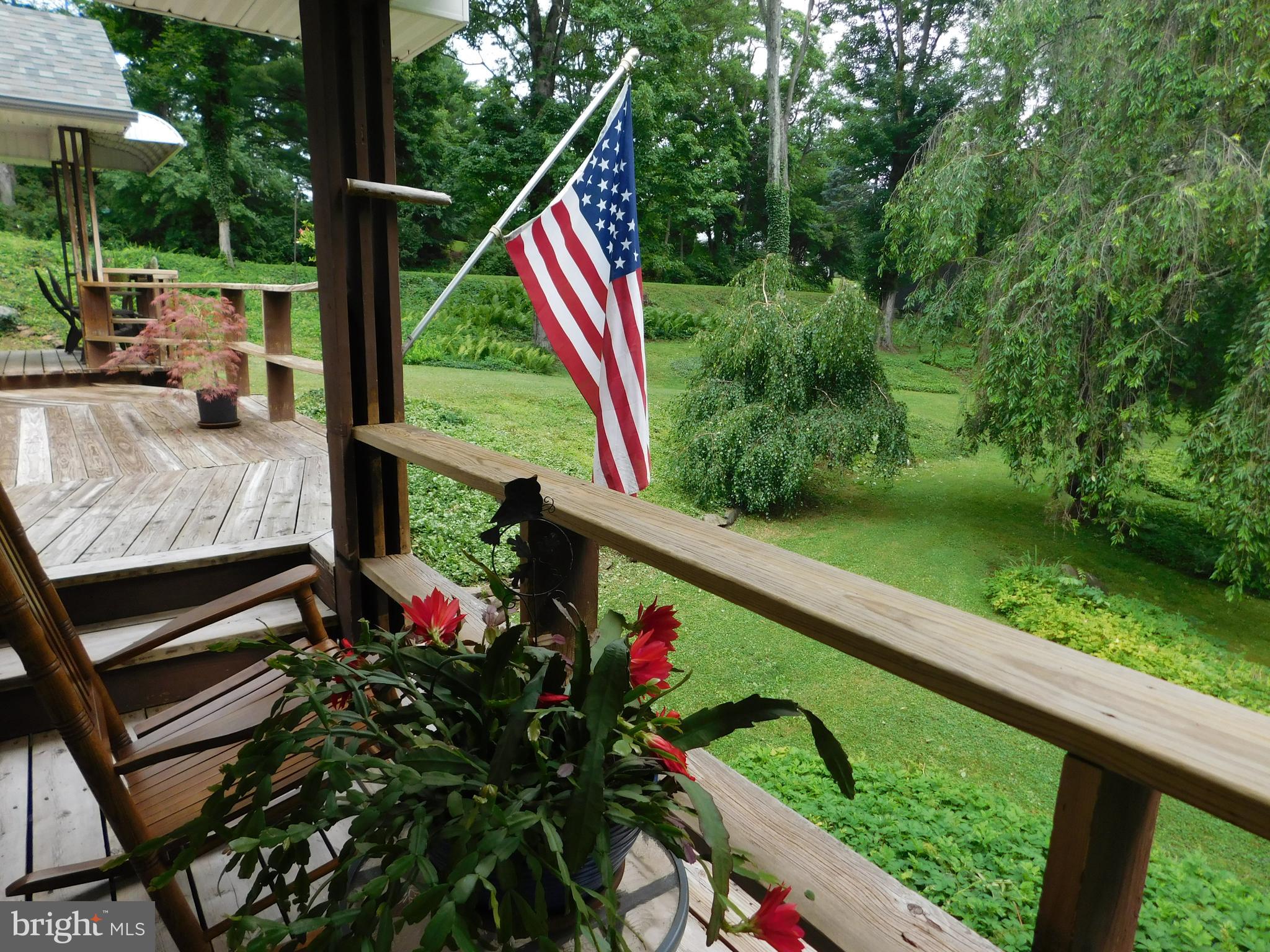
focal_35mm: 23
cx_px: 635
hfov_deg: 73.9
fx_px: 844
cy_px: 476
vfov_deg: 58.9
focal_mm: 4
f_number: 3
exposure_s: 1/500
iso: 125
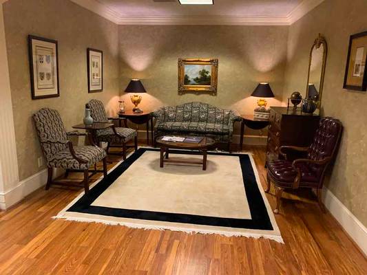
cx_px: 184
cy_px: 138
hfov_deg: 67.3
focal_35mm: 26
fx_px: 276
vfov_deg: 53.1
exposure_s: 1/40
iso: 400
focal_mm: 4.25
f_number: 1.8
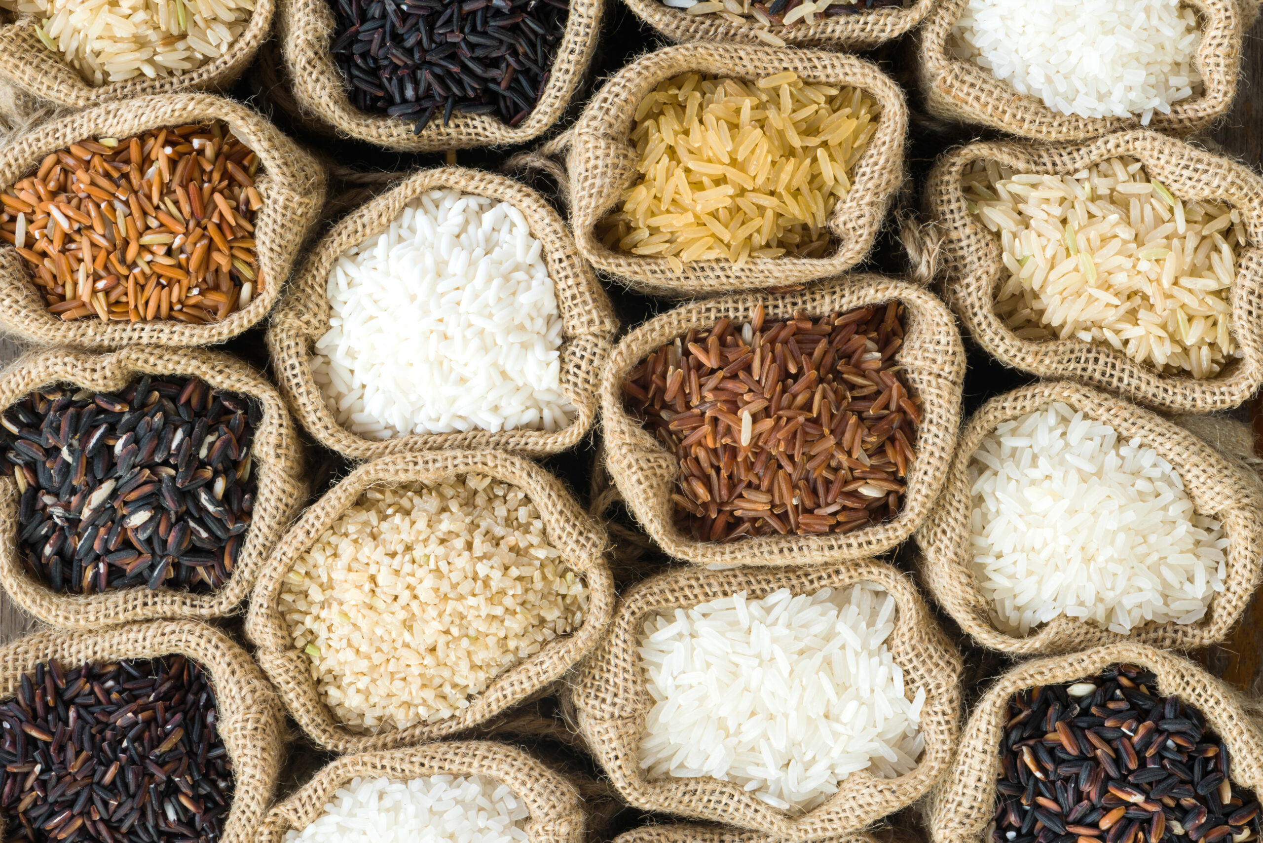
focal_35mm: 105
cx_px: 632
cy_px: 422
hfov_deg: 19.5
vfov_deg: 13.0
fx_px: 3684
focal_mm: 105
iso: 125
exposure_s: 2
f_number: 20
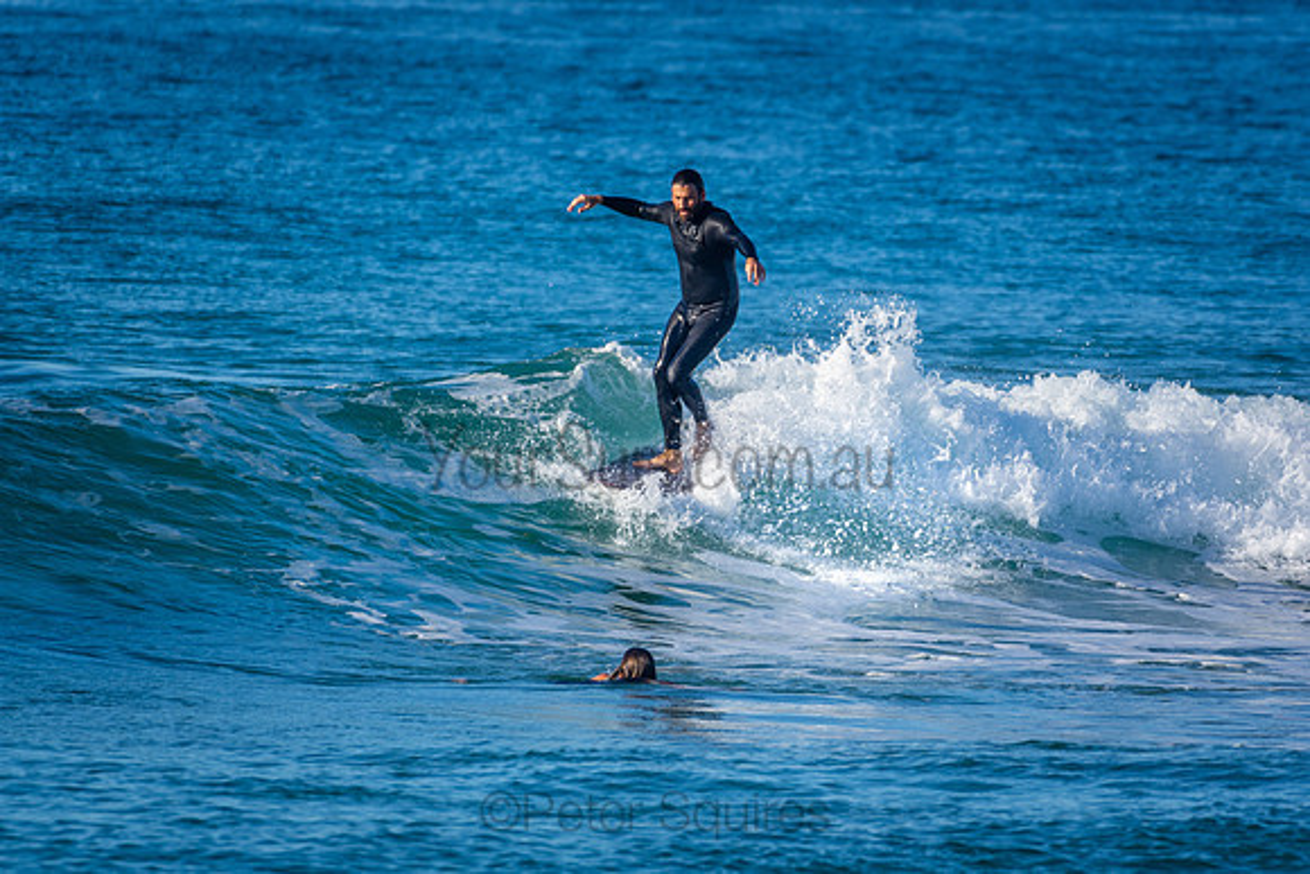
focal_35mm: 750
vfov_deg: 1.8
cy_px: 437
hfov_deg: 2.7
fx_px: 27297
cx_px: 655
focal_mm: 500
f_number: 5.6
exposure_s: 1/1250
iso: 250
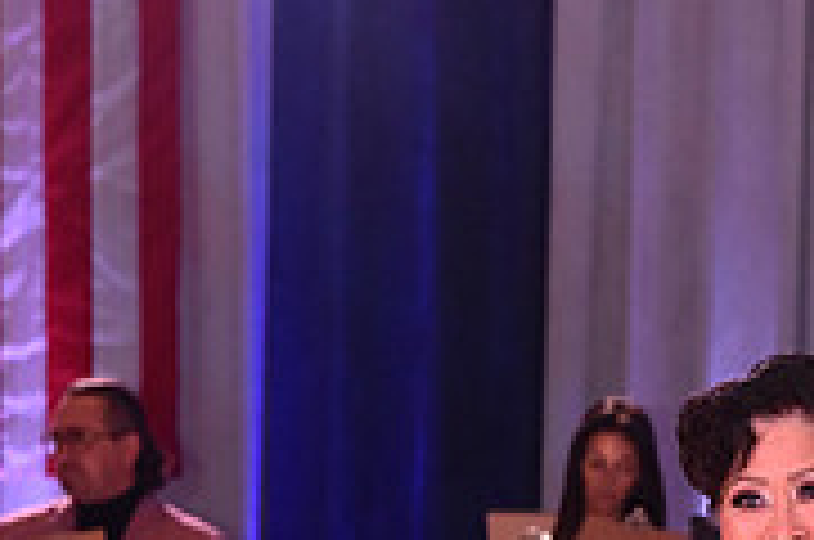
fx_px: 6884
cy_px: 1071
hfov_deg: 6.7
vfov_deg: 4.4
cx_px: 794
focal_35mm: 305
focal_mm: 95
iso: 2500
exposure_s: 1/320
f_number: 6.3
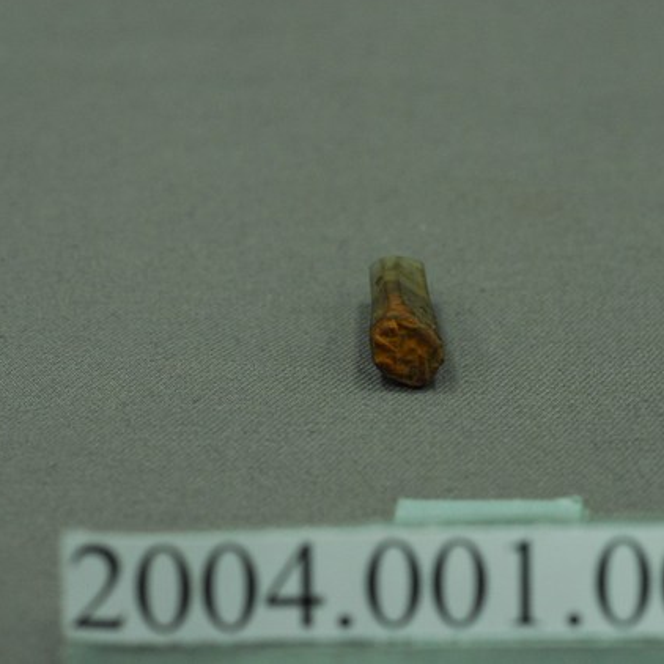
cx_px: 387
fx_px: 2517
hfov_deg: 15.0
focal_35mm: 116
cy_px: 329
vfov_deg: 15.0
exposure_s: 1/20
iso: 1000
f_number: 10
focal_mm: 60
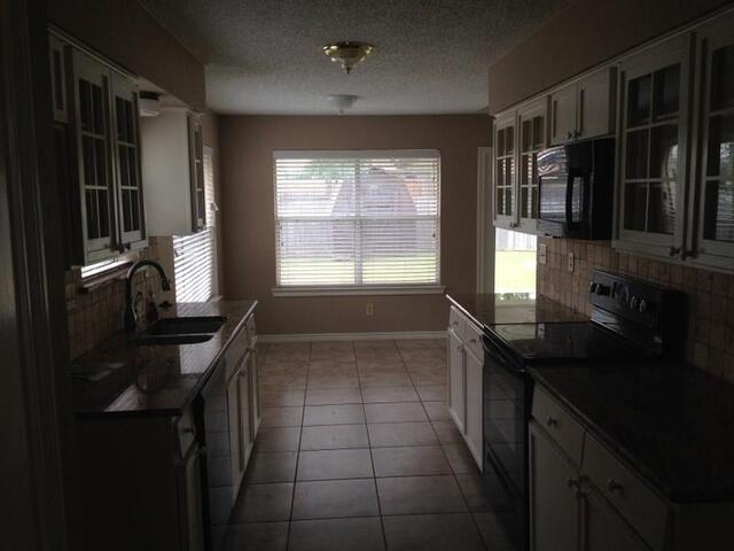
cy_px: 276
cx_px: 367
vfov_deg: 42.9
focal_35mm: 33
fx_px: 700
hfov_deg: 55.4
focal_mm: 4.12
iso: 64
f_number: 2.4
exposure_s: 1/120
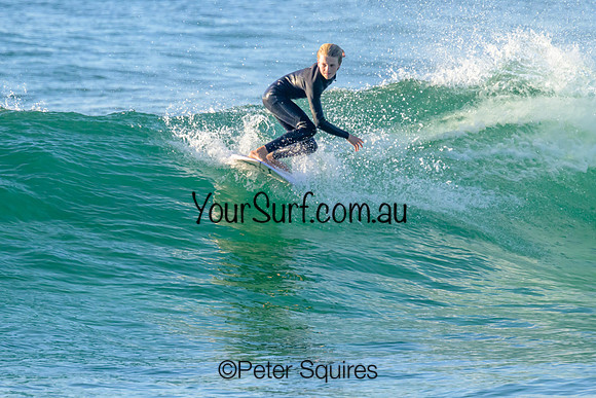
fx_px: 13068
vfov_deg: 1.7
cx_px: 301
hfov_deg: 2.6
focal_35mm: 789
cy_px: 169
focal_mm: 620
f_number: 11
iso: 1800
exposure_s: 1/2000
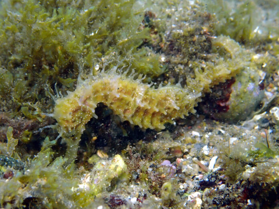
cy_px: 104
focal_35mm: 100
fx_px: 806
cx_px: 140
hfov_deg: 19.6
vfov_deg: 14.8
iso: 200
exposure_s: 1/200
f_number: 6.3
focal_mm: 18
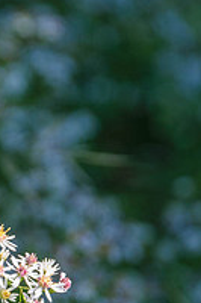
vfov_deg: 2.9
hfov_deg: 1.9
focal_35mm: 709
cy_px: 265
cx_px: 14
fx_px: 5948
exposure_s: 1/60
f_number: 10
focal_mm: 210
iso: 110
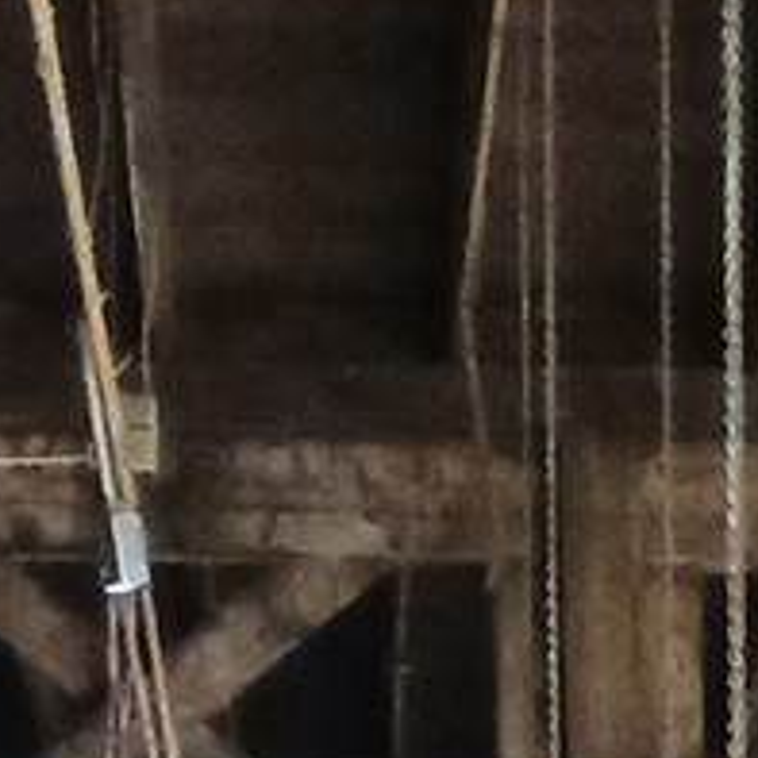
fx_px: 5772
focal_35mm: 233
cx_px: 1170
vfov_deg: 6.7
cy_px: 2413
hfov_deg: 7.4
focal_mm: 4
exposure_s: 1/15
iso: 800
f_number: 1.8
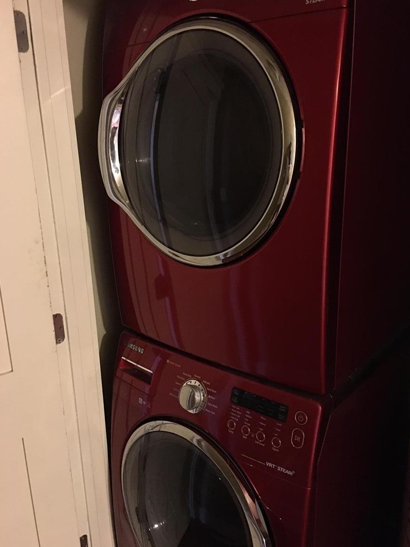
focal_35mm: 30
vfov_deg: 60.0
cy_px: 272
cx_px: 207
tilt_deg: -15.0
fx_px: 474
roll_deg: +1.5
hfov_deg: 46.8
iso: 160
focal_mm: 4.15
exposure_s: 1/4
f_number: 2.2
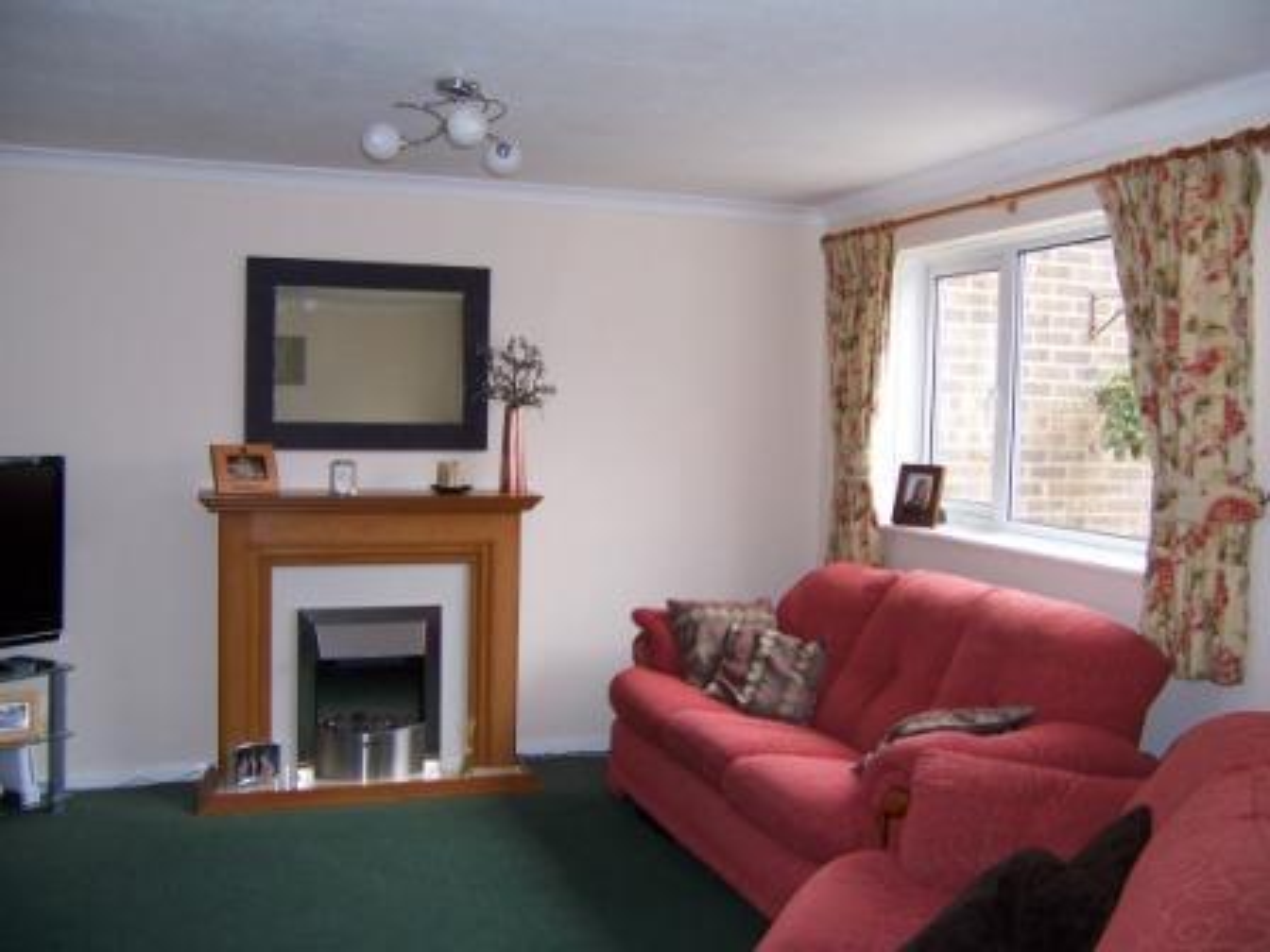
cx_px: 635
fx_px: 1211
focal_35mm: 33
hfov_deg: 55.4
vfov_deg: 42.9
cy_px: 476
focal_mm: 5.5
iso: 140
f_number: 2.8
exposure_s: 1/60
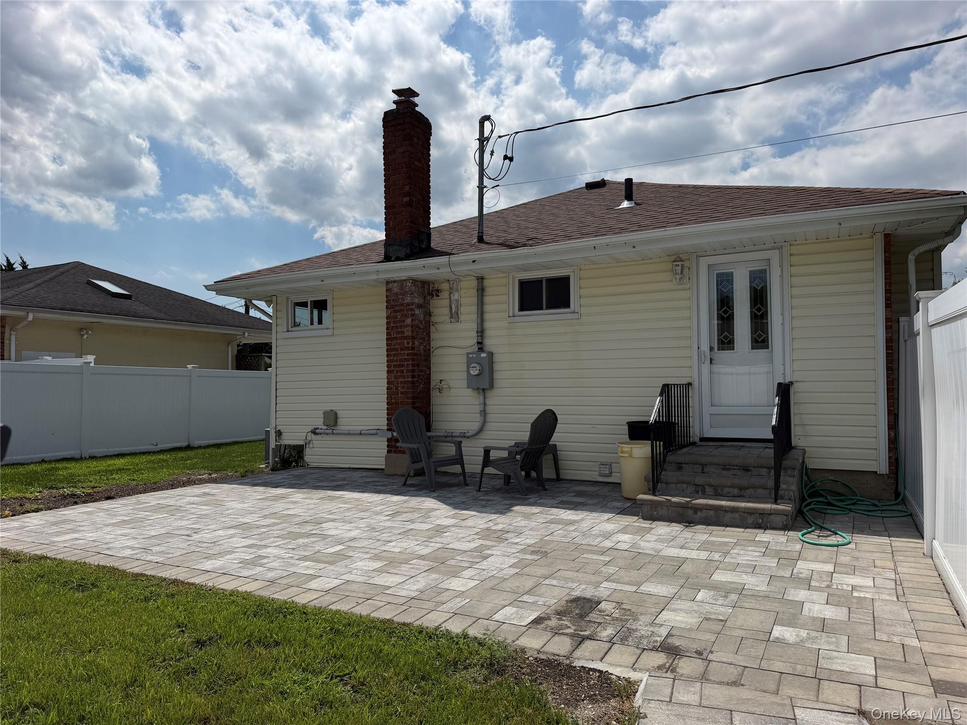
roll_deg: +1.0
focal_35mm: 24
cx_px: 484
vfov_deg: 56.8
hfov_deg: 71.6
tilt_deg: +0.9
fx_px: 670
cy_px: 362
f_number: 1.78
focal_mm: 6.76
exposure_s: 1/11905
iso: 80
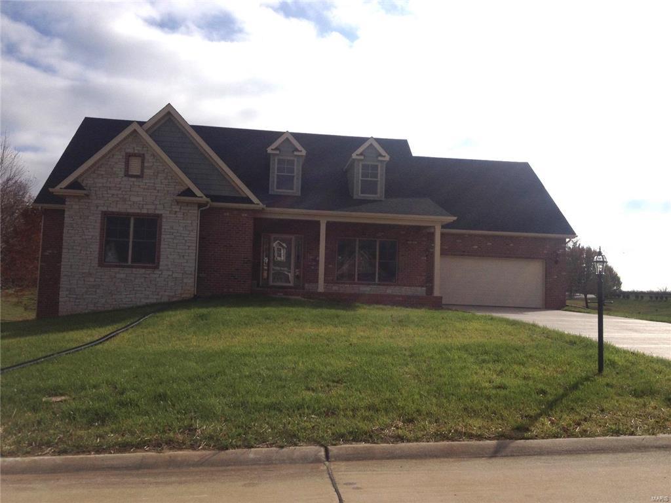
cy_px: 252
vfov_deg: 40.7
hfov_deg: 52.6
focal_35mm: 35
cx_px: 336
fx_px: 678
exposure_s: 1/5025
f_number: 2.4
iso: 50
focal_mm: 4.28
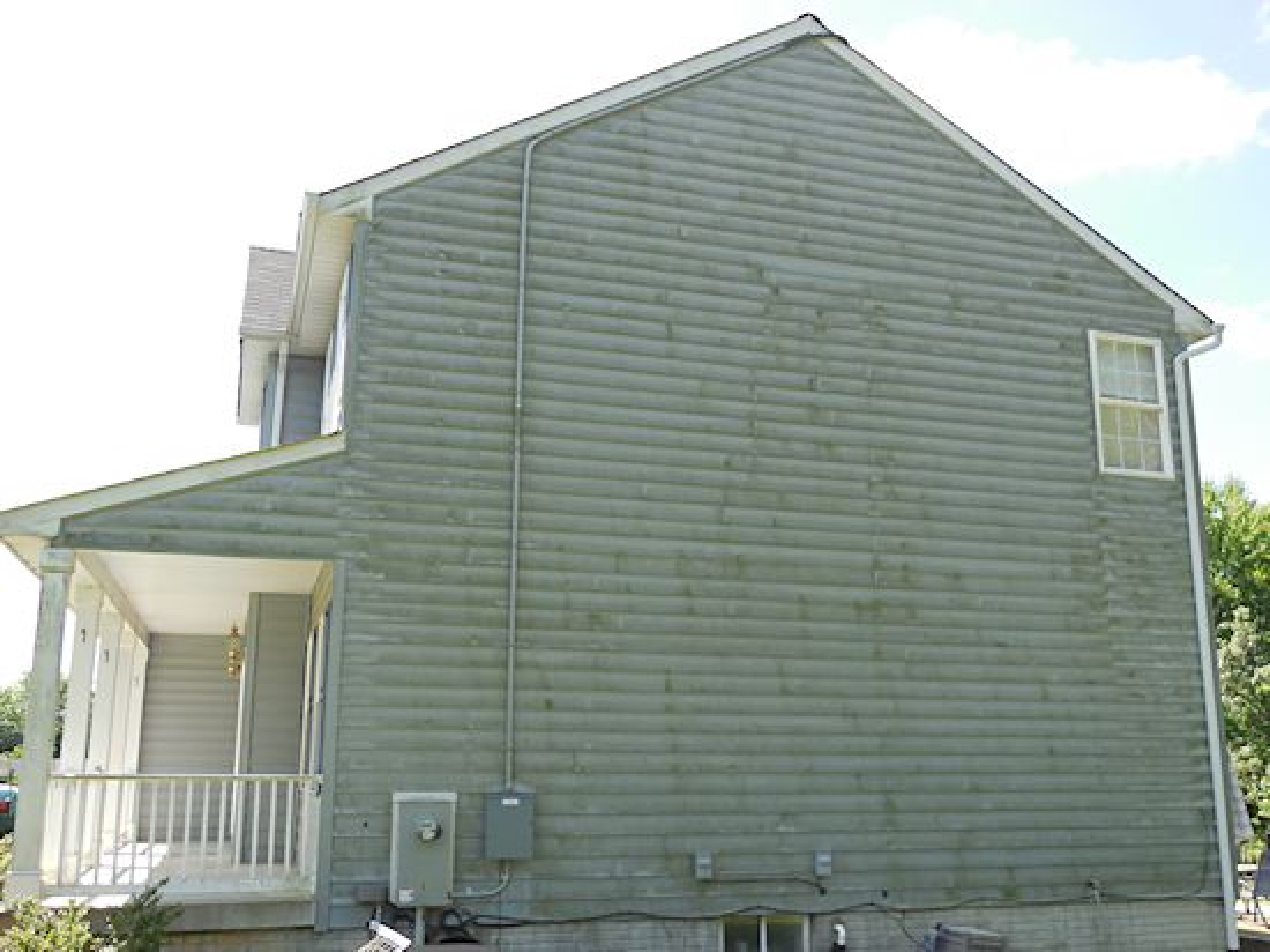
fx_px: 1247
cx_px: 635
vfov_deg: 41.8
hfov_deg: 54.0
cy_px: 476
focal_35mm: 34
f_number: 3.4
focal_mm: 6.1
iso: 125
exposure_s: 1/320
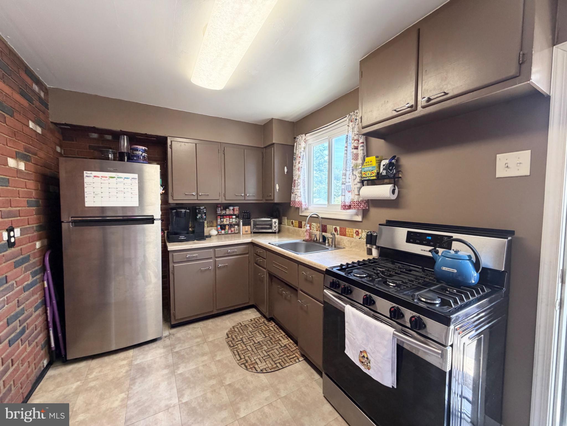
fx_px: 229
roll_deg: +0.2
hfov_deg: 102.1
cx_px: 284
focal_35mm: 14
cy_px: 213
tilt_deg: -3.5
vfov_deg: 85.7
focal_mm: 2.22
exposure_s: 1/120
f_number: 2.2
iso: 320
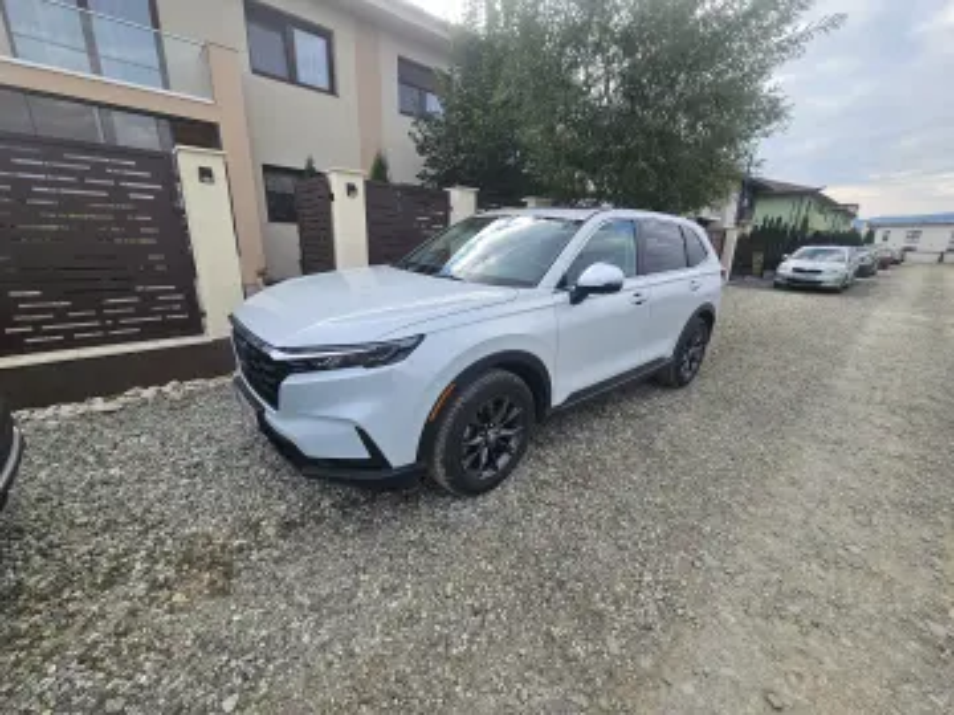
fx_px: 358
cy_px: 358
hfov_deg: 106.2
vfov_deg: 89.9
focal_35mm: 13
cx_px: 477
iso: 50
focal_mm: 2.2
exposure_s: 1/434
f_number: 2.2
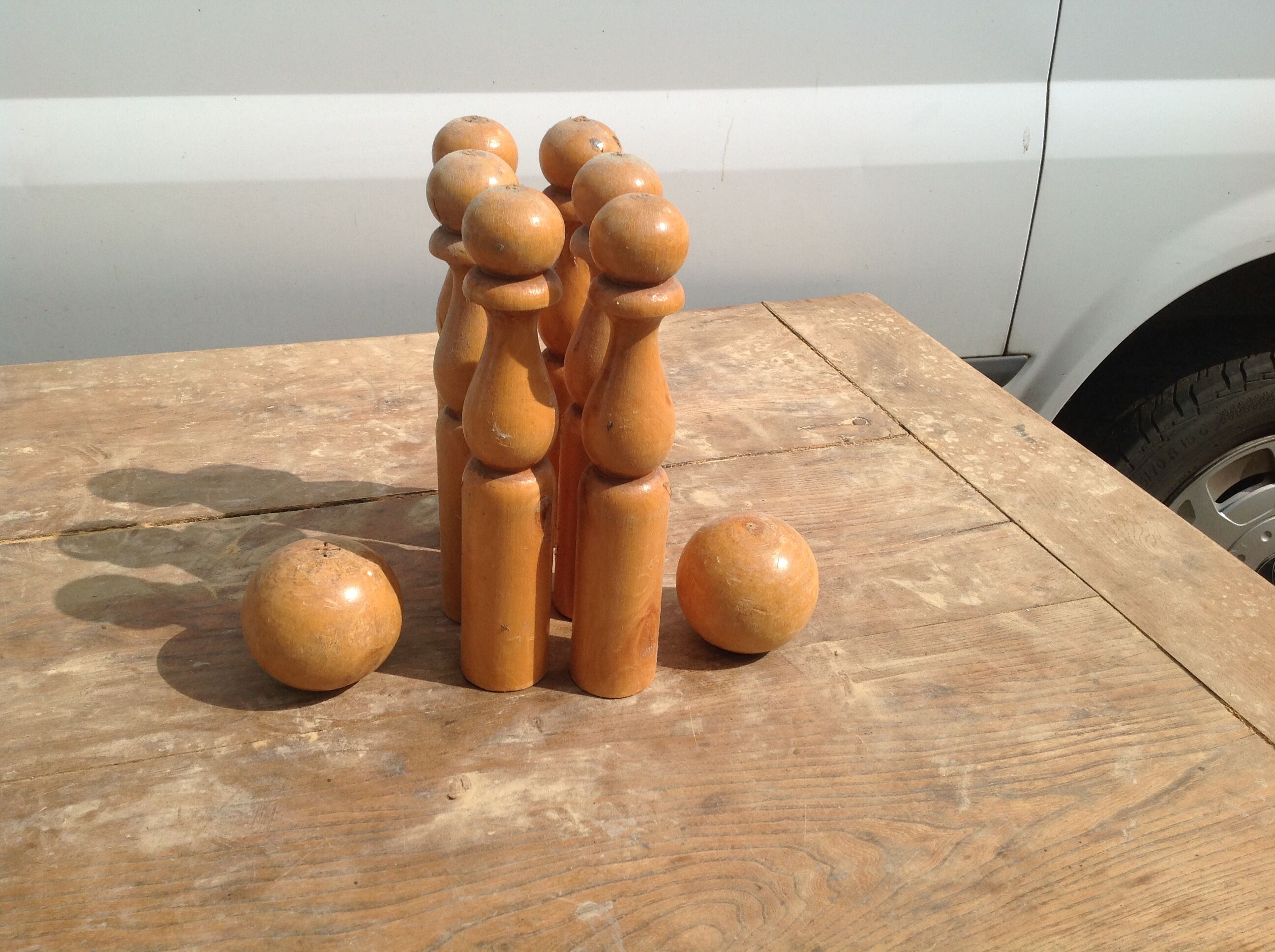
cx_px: 638
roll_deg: -2.1
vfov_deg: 40.6
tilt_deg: -24.8
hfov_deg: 52.7
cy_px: 476
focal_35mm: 35
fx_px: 1287
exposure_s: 1/2747
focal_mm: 4.28
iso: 50
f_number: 2.4
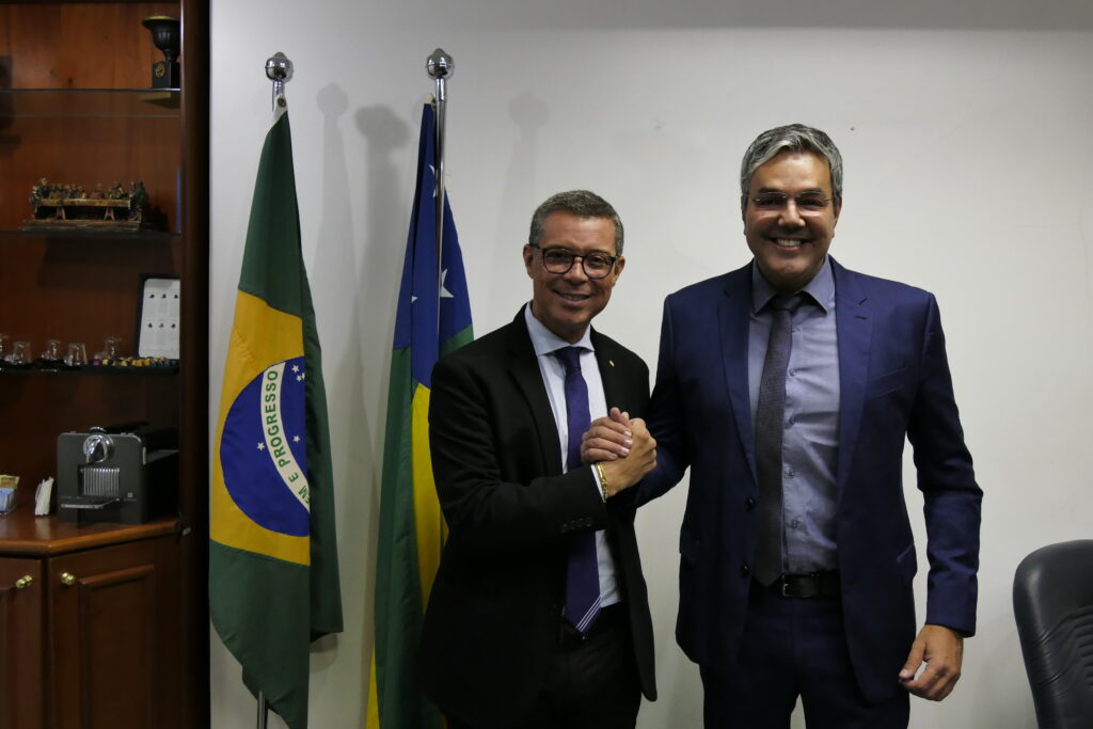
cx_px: 546
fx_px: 941
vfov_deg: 42.3
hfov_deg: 60.3
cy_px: 364
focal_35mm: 31
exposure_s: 1/100
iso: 640
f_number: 3
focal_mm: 11.35
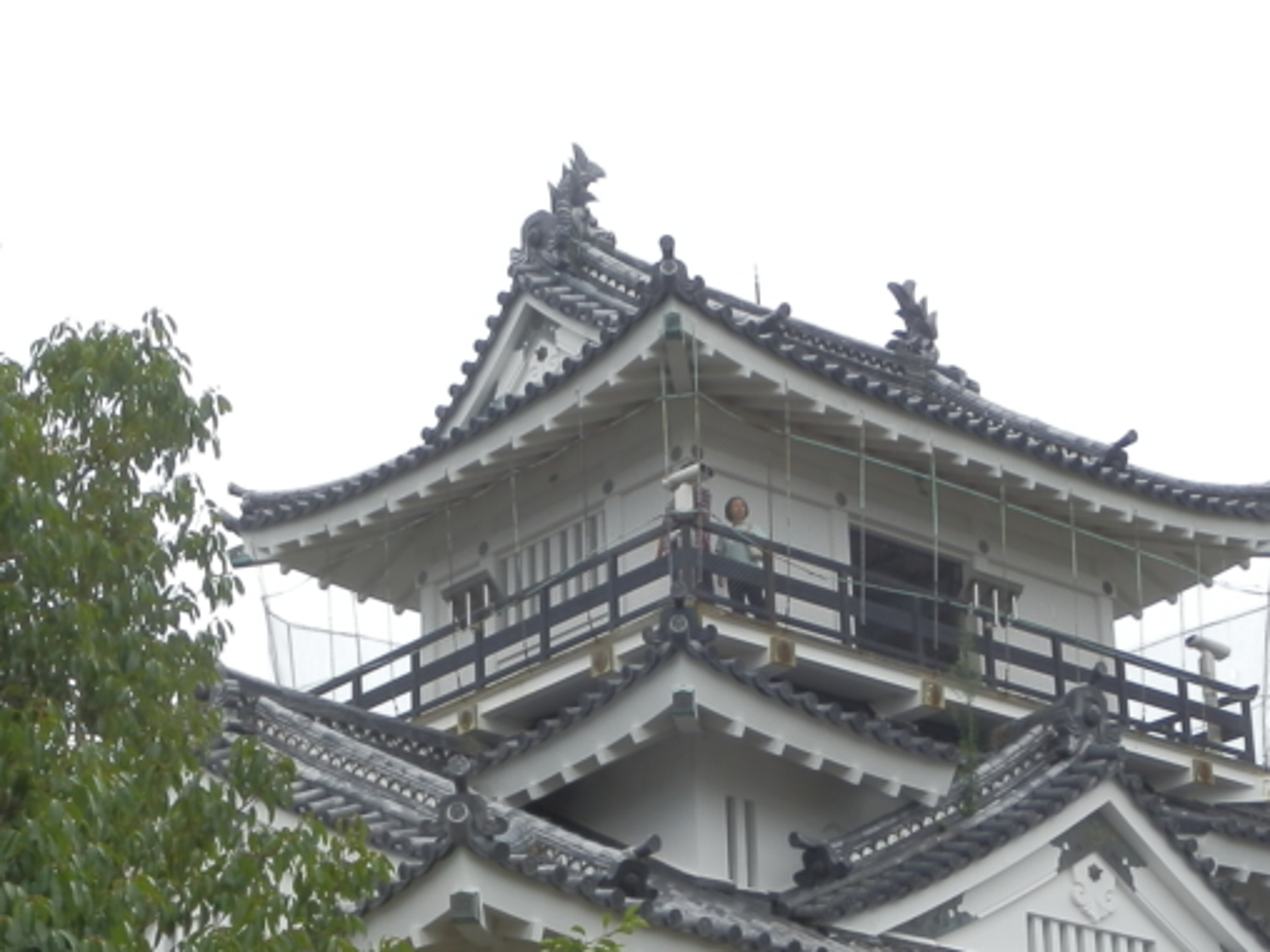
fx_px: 3192
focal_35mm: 87
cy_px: 765
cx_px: 540
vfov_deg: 16.8
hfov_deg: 22.5
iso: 80
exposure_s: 1/500
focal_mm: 8.3
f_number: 4.2
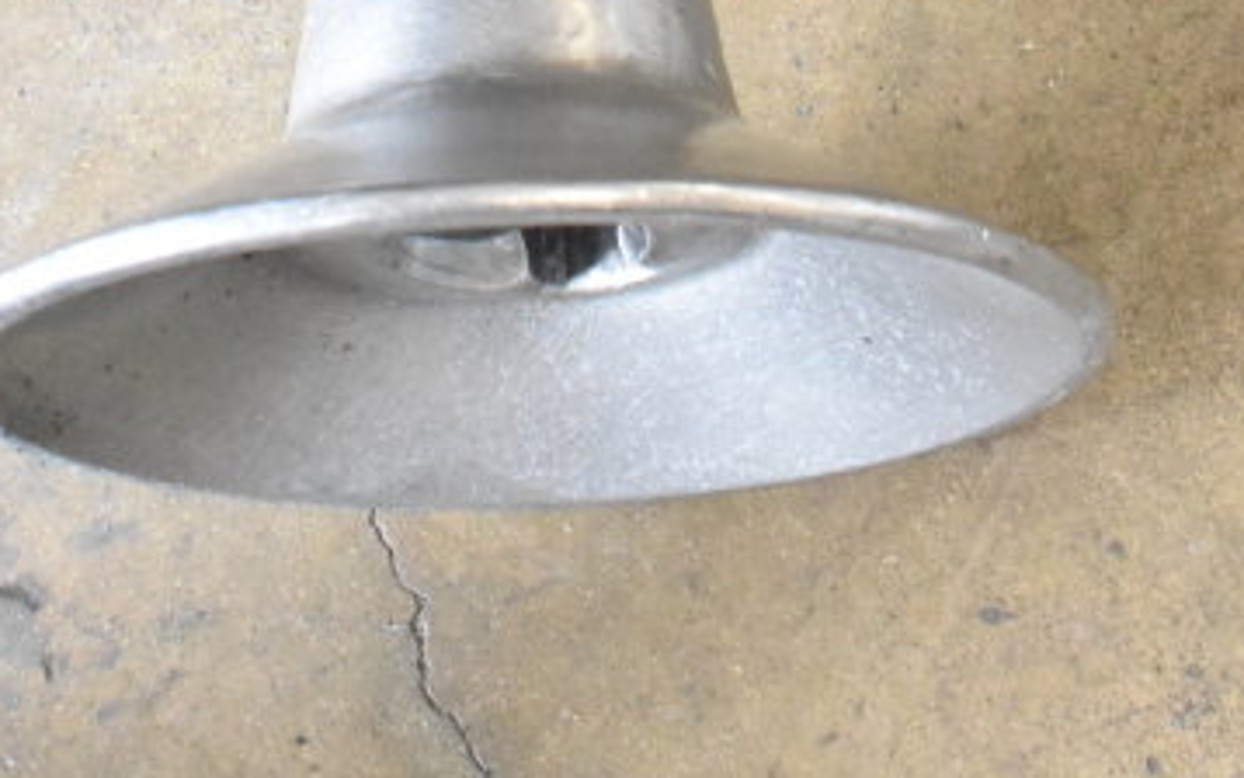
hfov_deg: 24.0
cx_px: 466
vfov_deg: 13.6
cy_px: -630
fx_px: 2917
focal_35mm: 86
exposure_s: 1/125
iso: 6400
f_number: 6.3
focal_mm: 22
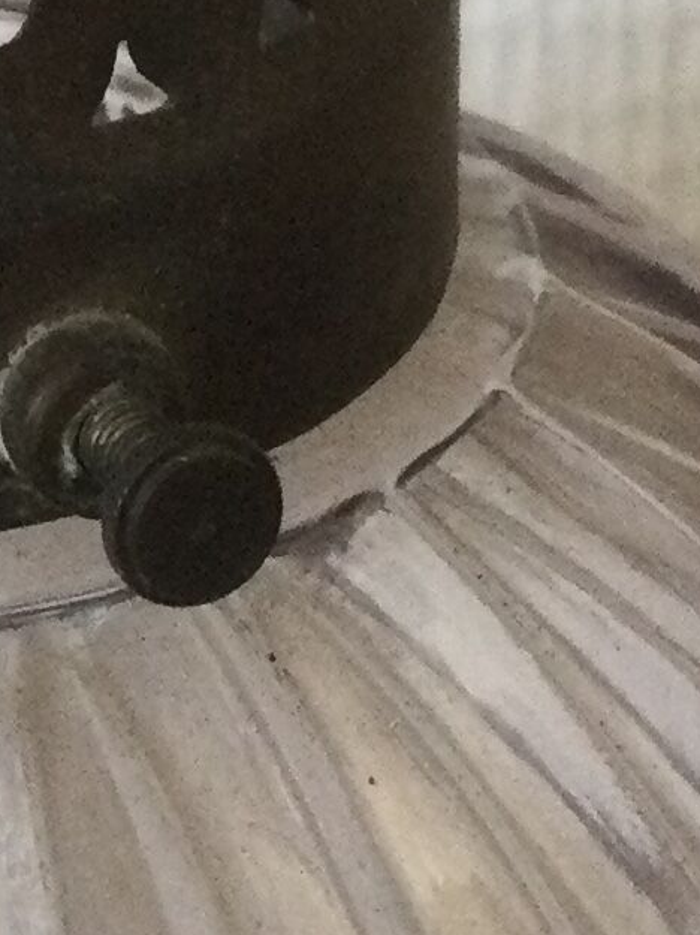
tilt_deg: -17.0
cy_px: -414
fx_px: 4372
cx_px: -94
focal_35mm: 162
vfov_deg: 11.7
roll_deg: +2.4
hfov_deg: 9.1
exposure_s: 1/33
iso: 64
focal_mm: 3.3
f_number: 2.4
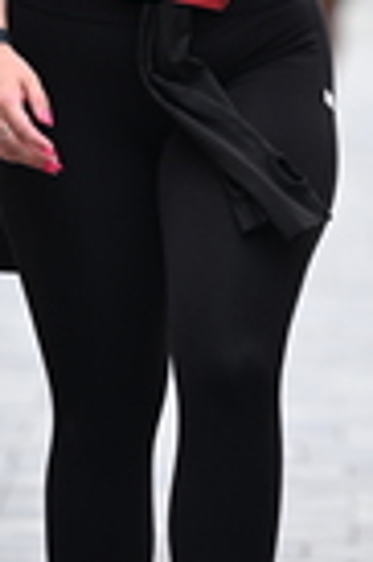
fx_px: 9083
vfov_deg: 3.5
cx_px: 420
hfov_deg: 2.4
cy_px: -193
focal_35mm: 583
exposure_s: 1/1600
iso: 640
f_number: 2.8
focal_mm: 145
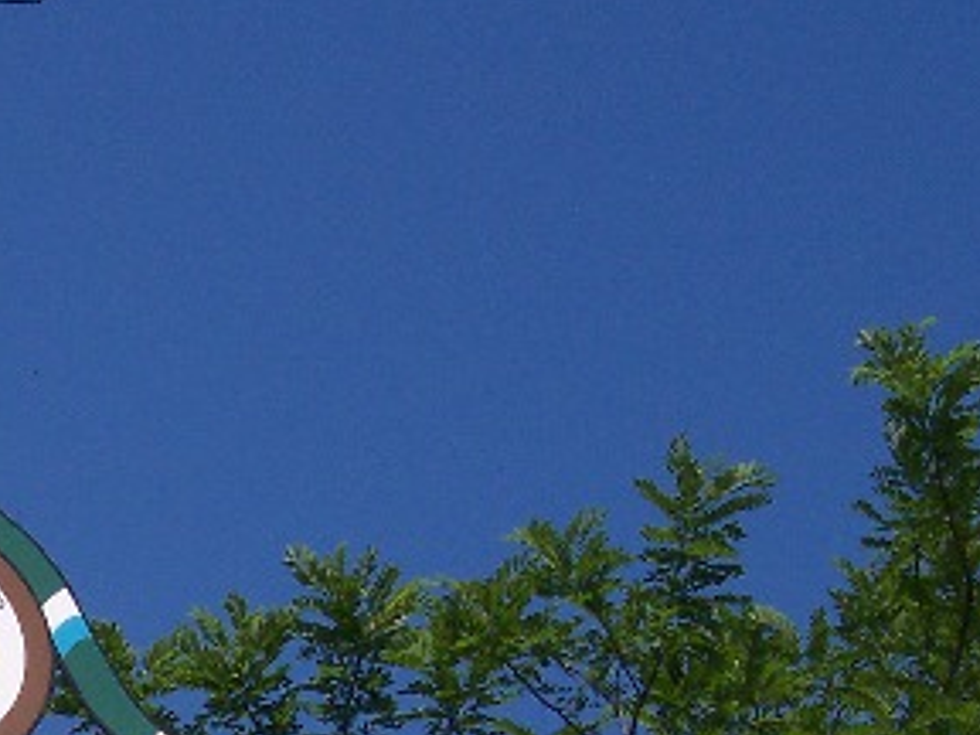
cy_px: 786
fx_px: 6993
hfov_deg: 7.9
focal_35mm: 247
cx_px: -337
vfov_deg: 6.0
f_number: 6.7
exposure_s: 1/500
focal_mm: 18.7
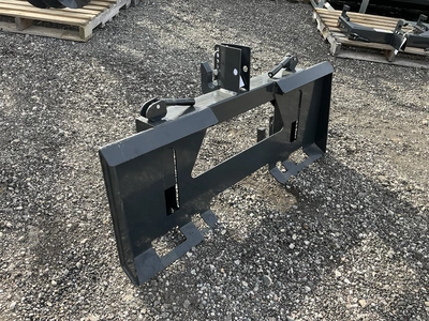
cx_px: 214
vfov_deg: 48.2
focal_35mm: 29
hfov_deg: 61.7
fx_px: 359
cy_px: 160
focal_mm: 3
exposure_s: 1/287
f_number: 1.8
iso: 25
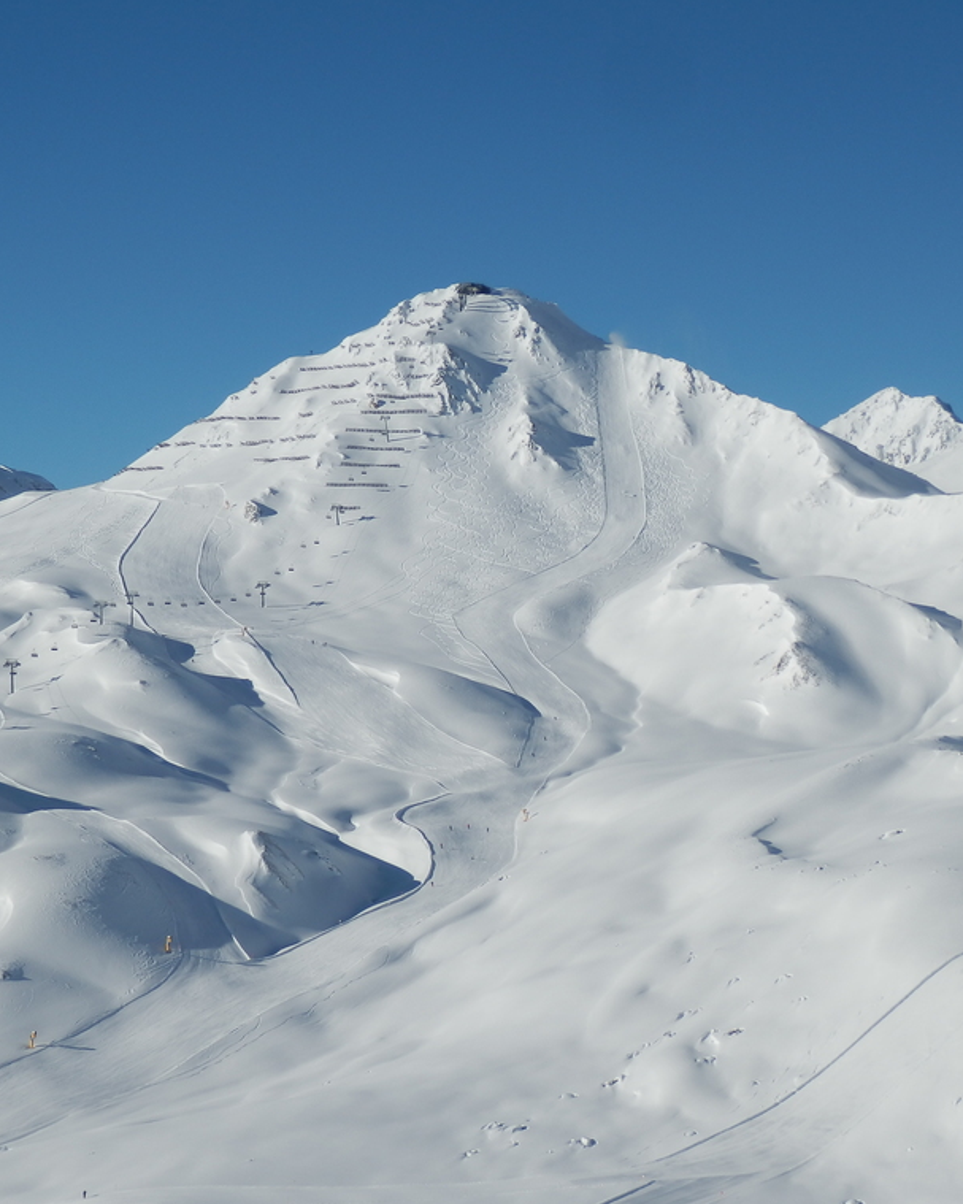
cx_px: 473
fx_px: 2815
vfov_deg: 24.1
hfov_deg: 19.4
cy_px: 604
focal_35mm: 79
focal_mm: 10.8
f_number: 12
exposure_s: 1/200
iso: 80
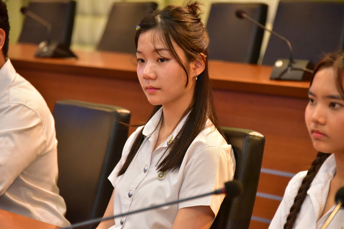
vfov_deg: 7.2
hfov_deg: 10.8
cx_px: 172
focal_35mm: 190
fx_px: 1816
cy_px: 114
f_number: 5.6
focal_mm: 190
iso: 8000
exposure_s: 1/125
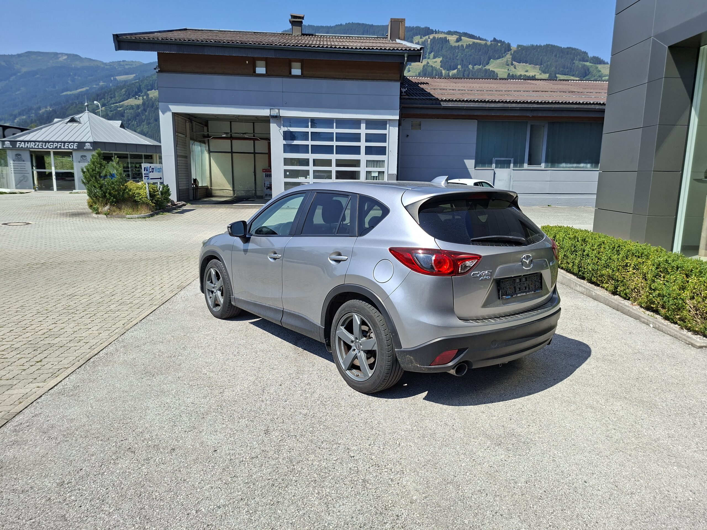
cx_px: 354
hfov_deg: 73.9
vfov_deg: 58.9
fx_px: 470
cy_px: 265
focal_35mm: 23
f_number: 1.8
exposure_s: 1/1447
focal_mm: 5.54
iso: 50
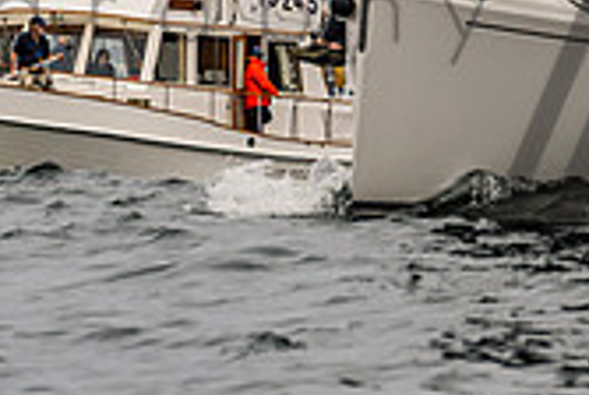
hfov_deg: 3.1
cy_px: -140
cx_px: 341
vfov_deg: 2.1
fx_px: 10899
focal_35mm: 665
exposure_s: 1/1250
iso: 250
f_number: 6.3
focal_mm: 155
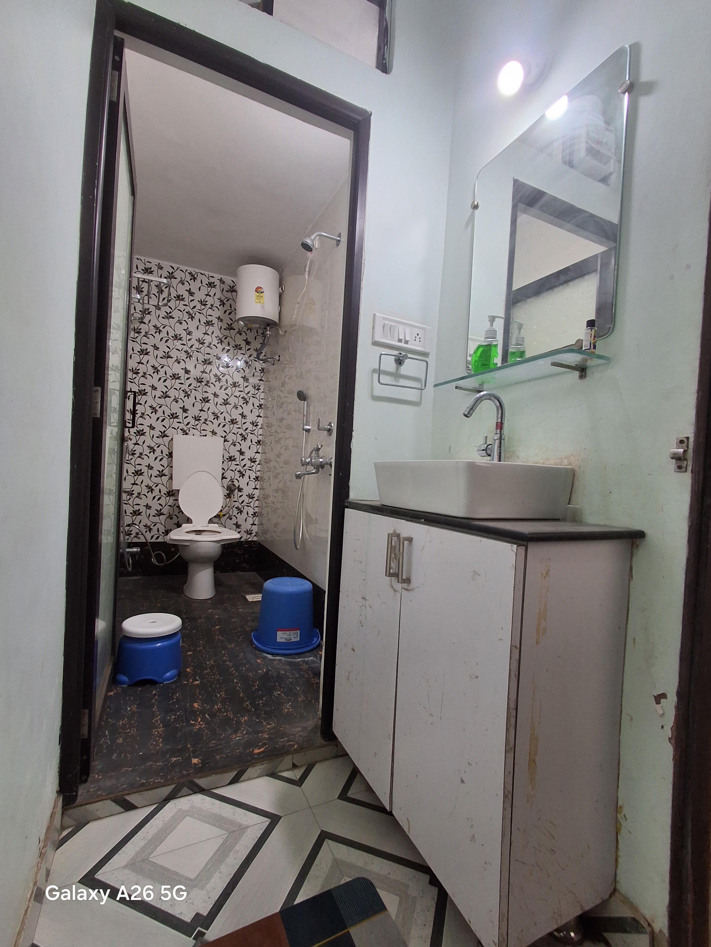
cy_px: 474
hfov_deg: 78.1
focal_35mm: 16
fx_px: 438
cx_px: 356
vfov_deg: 94.5
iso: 125
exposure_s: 1/50
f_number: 2.2
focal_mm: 1.64
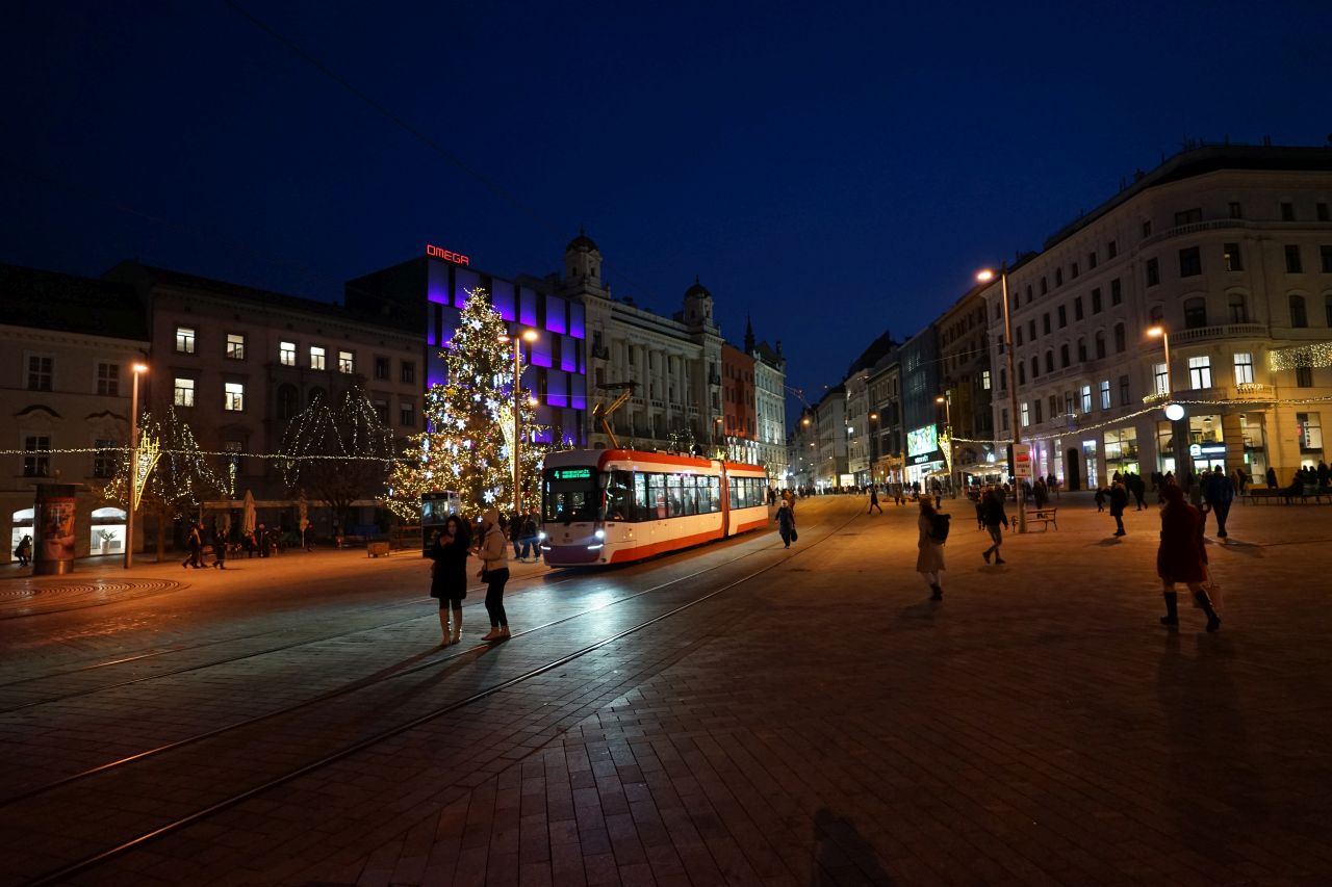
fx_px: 740
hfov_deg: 84.0
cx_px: 666
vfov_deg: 61.9
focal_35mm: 20
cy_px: 444
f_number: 2.8
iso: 2000
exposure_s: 1/60
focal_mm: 20
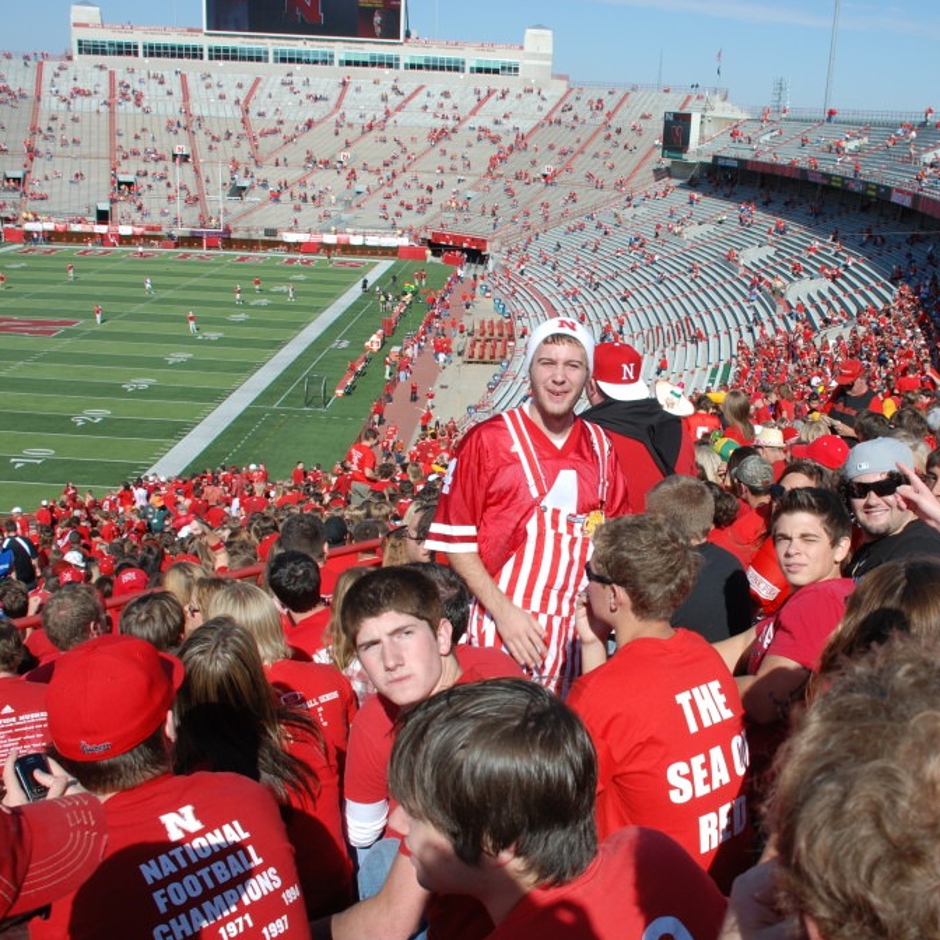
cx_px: 603
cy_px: 469
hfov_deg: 46.7
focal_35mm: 35
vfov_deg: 47.2
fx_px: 1075
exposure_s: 1/250
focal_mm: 18
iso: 100
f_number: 8
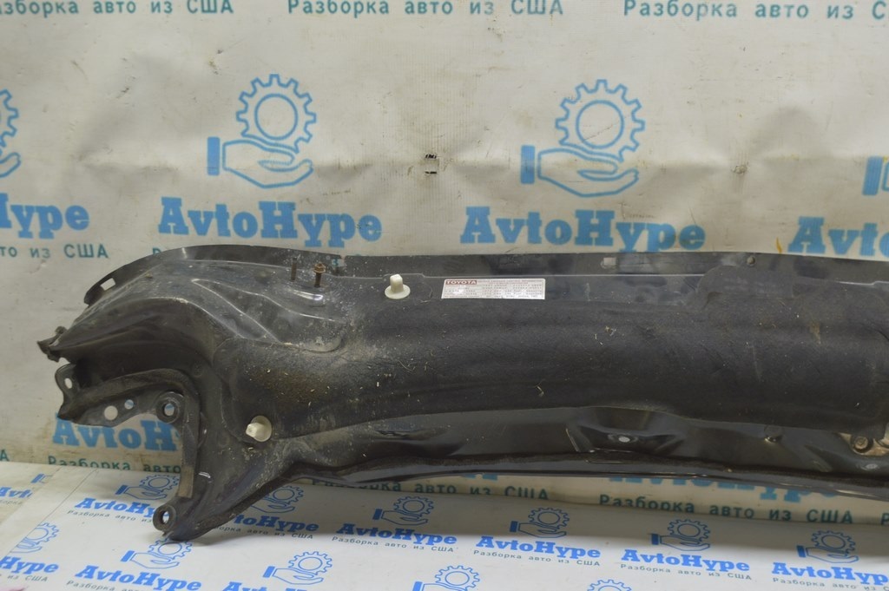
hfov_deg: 46.4
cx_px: 444
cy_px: 296
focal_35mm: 42
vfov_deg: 31.8
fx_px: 1036
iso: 400
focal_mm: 28
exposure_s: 1/20
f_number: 5.6
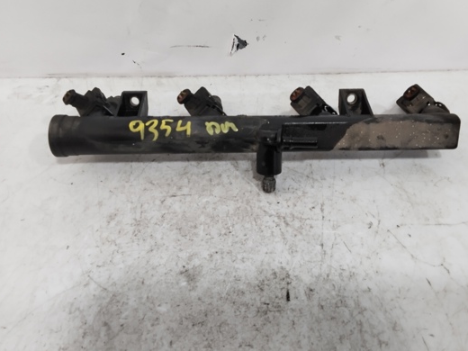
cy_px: 139
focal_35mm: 32
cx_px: 246
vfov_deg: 43.9
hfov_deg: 56.8
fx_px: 433
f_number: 2
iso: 57
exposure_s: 1/100
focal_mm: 2.78
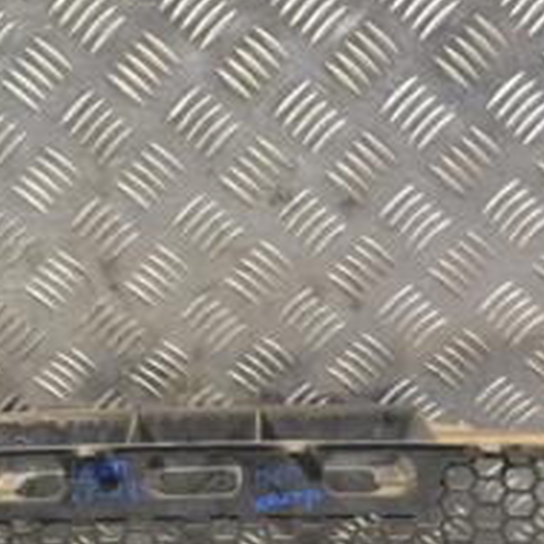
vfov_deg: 21.2
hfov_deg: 21.3
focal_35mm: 81
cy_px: 420
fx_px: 1440
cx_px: 199
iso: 3200
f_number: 8
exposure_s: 1/250
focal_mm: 20
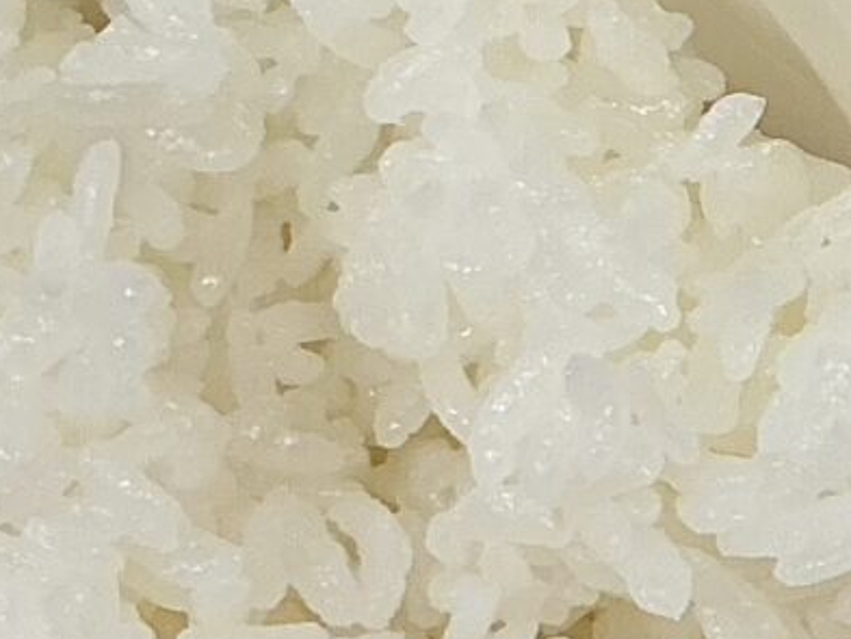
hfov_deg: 9.4
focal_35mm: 189
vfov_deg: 7.7
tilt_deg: -75.8
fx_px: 4648
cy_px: -301
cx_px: 2033
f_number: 1.8
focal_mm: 3
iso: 50
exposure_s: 1/120
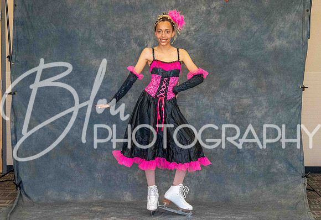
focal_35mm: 91
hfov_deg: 22.1
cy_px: 108
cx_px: 147
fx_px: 821
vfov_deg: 15.3
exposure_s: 1/250
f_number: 9
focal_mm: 85
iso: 25600
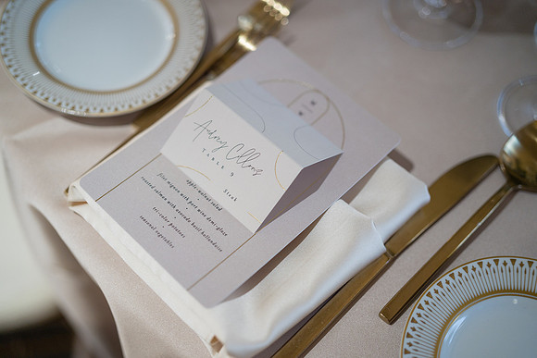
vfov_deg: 27.0
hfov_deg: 39.6
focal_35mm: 50
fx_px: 746
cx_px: 268
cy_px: 179
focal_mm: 50
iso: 250
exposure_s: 1/320
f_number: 1.4
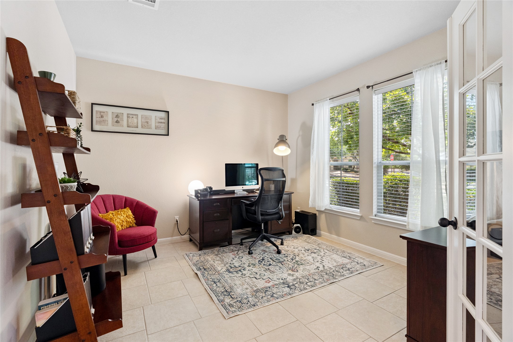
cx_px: 256
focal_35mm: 16
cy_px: 171
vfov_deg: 73.7
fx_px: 228
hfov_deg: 96.7
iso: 1600
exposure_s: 1/40
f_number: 8
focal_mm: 16
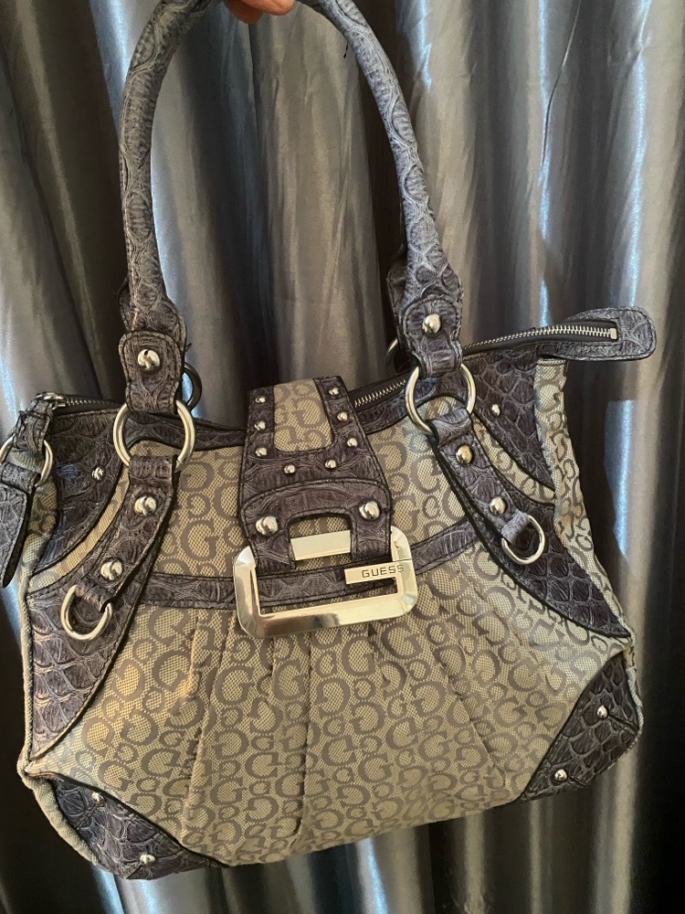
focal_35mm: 26
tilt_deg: -19.9
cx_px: 342
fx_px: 686
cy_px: 457
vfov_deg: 67.3
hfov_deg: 53.1
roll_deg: +5.3
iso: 800
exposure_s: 1/30
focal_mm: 4.25
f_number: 1.8
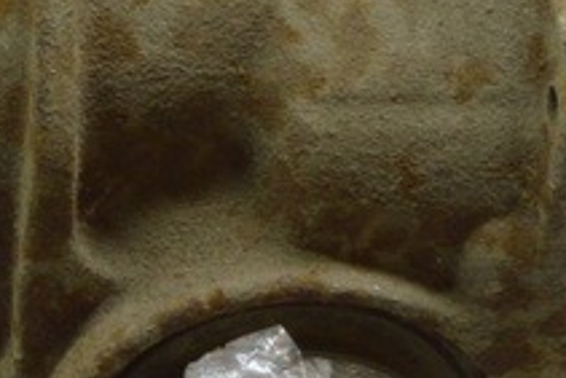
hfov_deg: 9.4
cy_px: 31
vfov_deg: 6.3
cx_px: -16
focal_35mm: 218
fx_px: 3430
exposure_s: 1/60
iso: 400
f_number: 4.2
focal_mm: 30
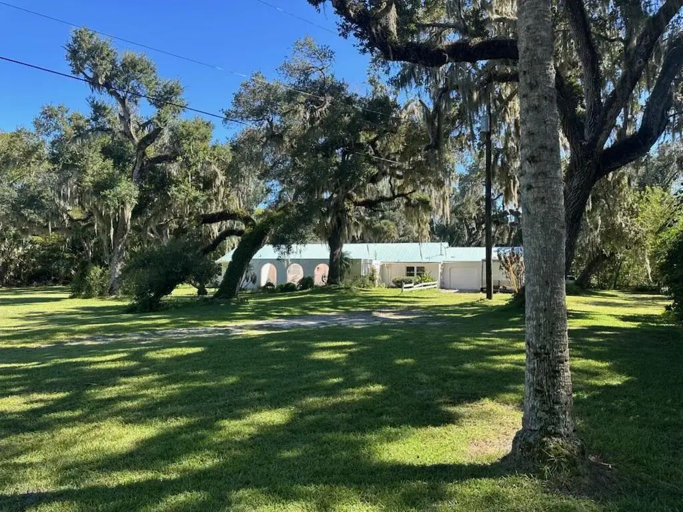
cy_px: 256
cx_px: 342
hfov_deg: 71.6
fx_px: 474
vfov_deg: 56.8
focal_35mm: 24
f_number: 1.78
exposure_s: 1/791
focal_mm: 6.86
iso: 80
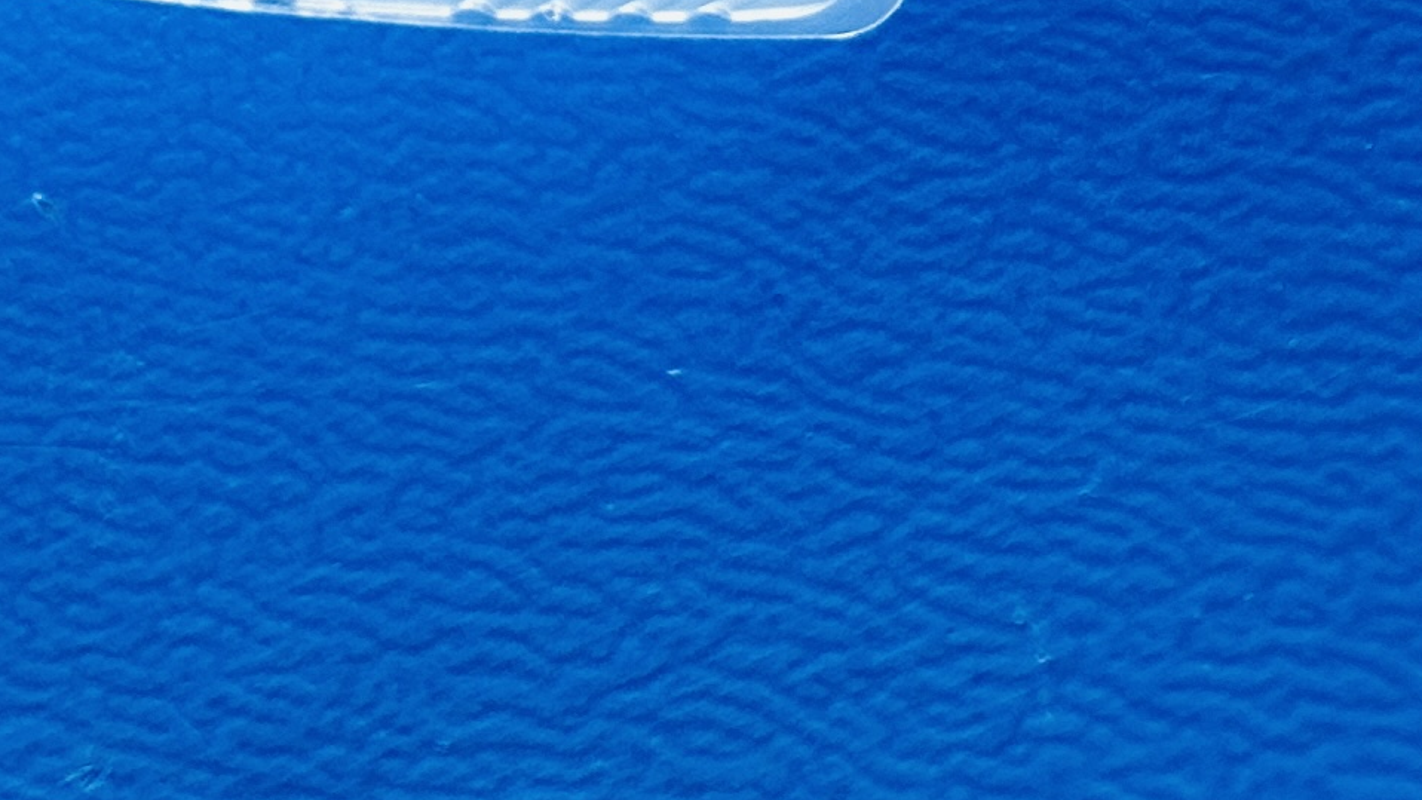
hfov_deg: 15.4
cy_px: -1333
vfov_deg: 9.4
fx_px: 4148
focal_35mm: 110
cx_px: -1455
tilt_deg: -68.4
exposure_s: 1/121
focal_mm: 6.86
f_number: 1.78
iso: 100
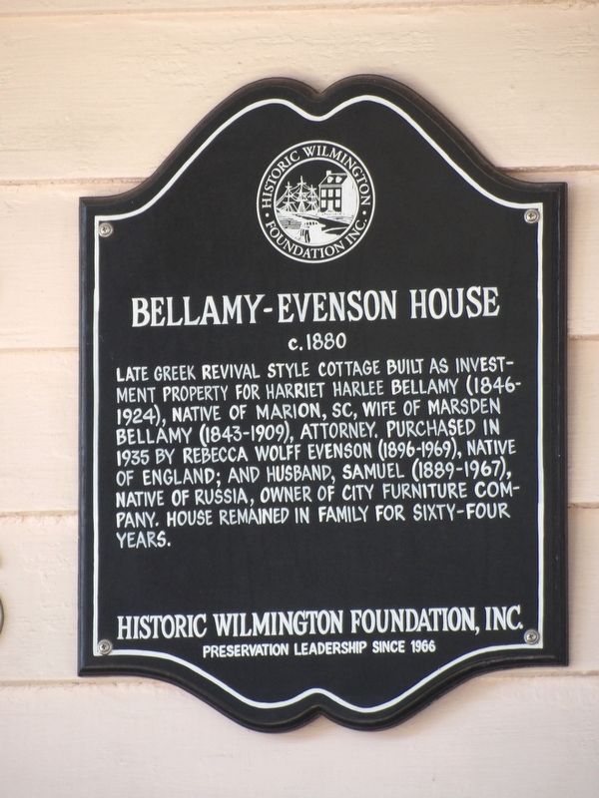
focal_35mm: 604
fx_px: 13936
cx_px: 300
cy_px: 399
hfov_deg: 2.5
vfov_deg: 3.3
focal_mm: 108.3
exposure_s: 1/53
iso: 200
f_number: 4.2
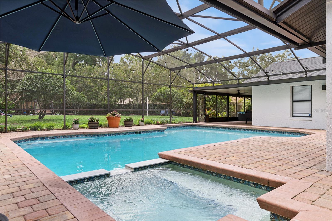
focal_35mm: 23
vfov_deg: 54.9
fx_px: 213
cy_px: 110
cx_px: 166
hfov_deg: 75.9
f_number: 3.5
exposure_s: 1/320
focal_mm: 15.4
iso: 100
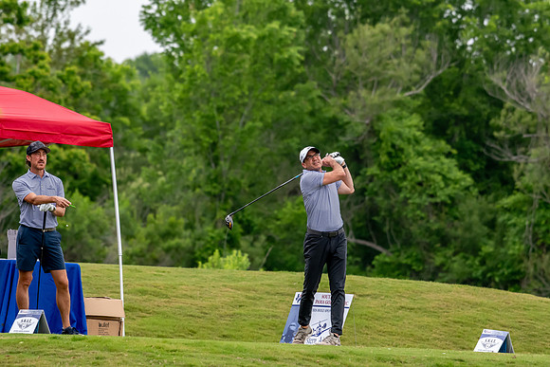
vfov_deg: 3.2
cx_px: 275
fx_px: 6647
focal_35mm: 435
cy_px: 184
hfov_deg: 4.7
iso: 1600
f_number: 5.6
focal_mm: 290
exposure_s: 1/2000
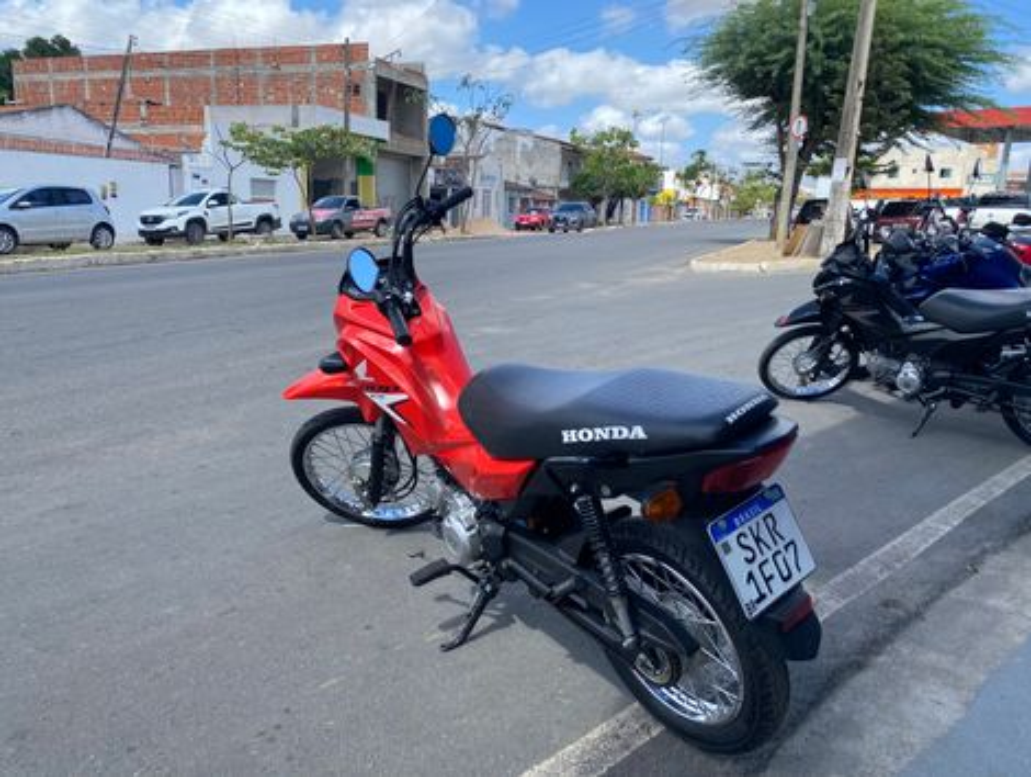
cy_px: 388
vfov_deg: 53.2
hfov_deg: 67.2
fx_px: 776
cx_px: 516
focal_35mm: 26
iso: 32
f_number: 1.8
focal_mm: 4.25
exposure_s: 1/1464
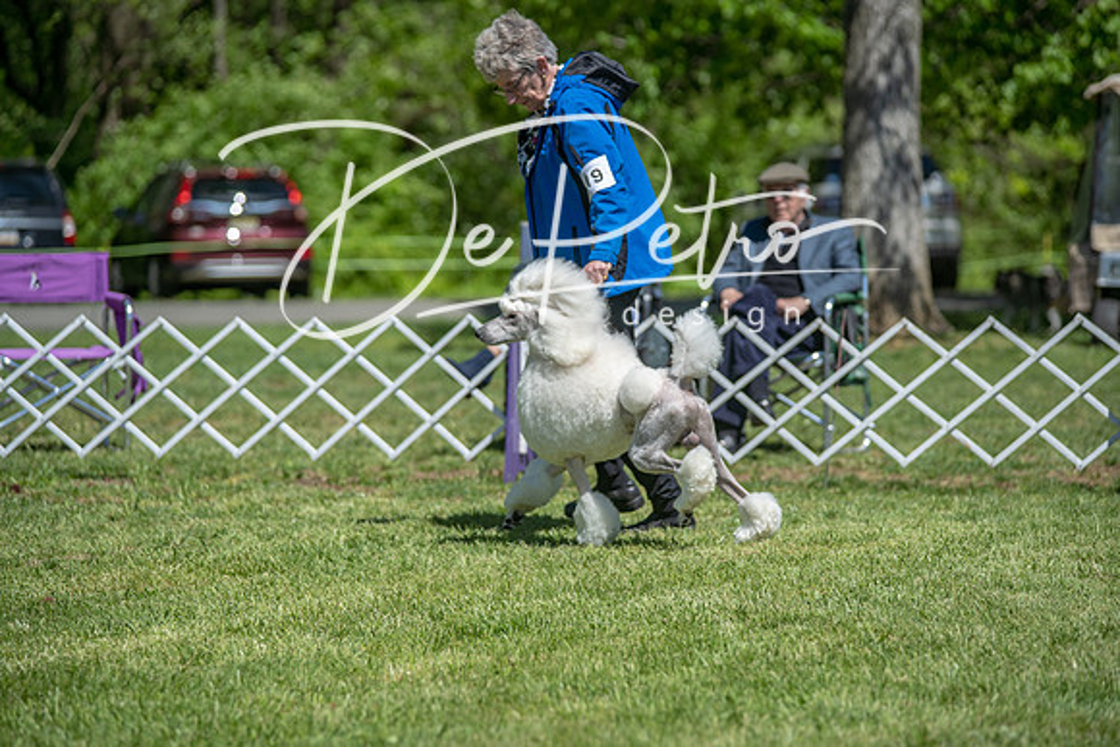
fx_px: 4668
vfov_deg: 9.2
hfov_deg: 13.7
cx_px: 560
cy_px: 374
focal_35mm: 150
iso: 100
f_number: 4
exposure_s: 1/1000
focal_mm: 150
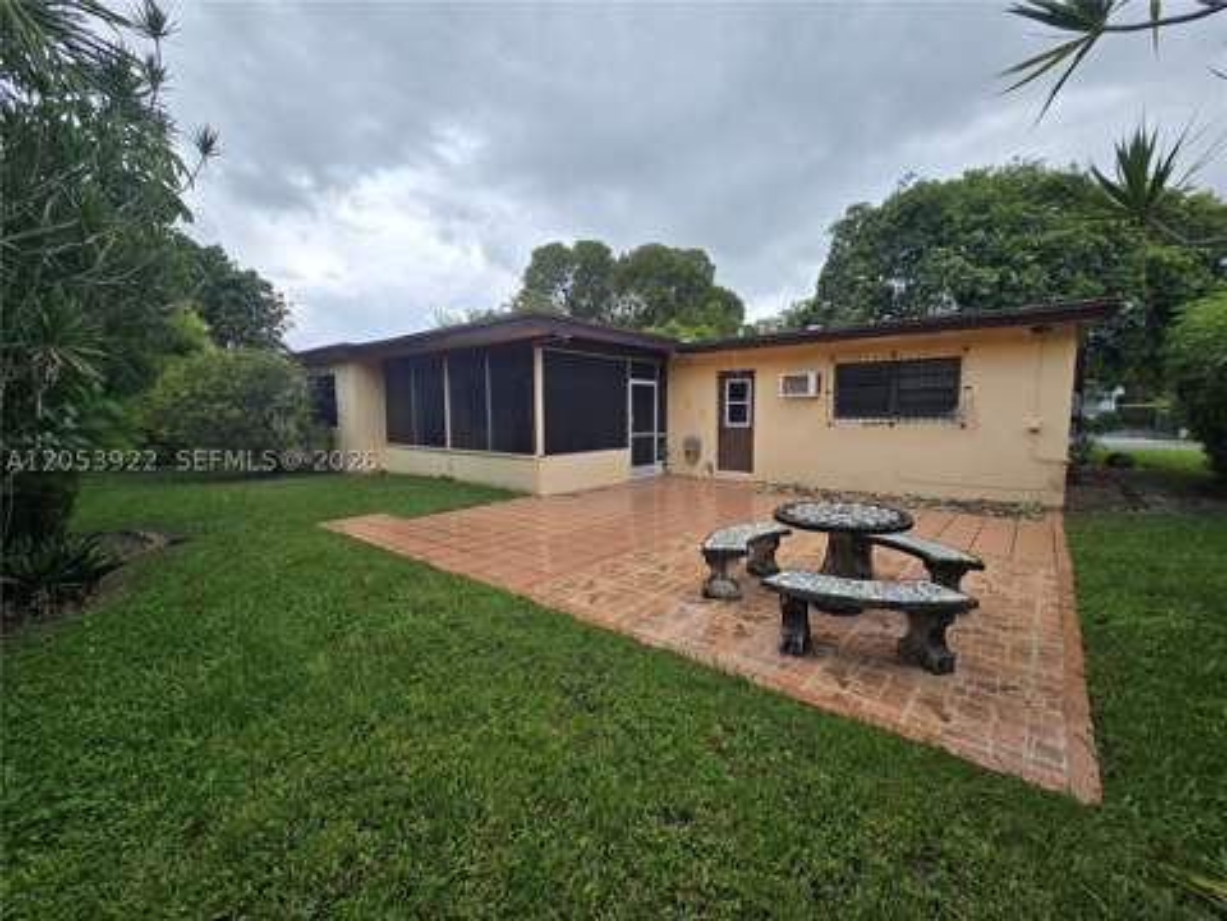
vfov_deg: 89.9
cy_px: 460
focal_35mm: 13
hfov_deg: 106.2
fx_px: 461
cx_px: 614
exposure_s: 1/272
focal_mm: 2.2
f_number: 2.2
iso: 50
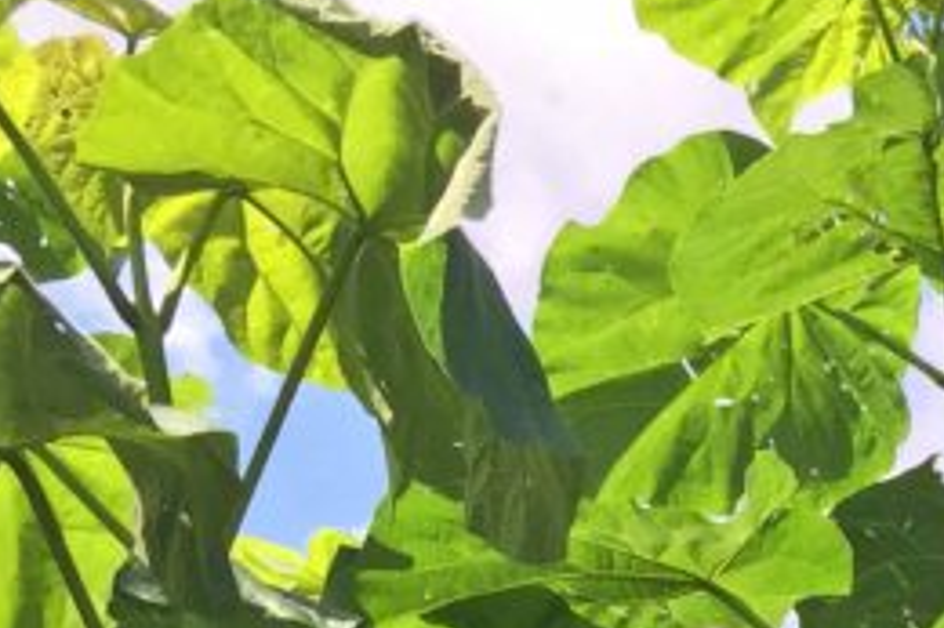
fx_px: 3118
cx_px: 1006
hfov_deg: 16.7
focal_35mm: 119
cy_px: 1626
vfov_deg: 9.8
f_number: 2.2
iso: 32
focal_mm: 4.15
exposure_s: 1/648
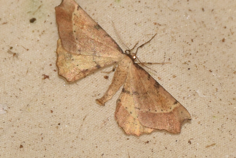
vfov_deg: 7.9
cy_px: 79
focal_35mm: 174
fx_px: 1142
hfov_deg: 11.8
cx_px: 118
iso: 100
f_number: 13
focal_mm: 116
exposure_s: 1/160
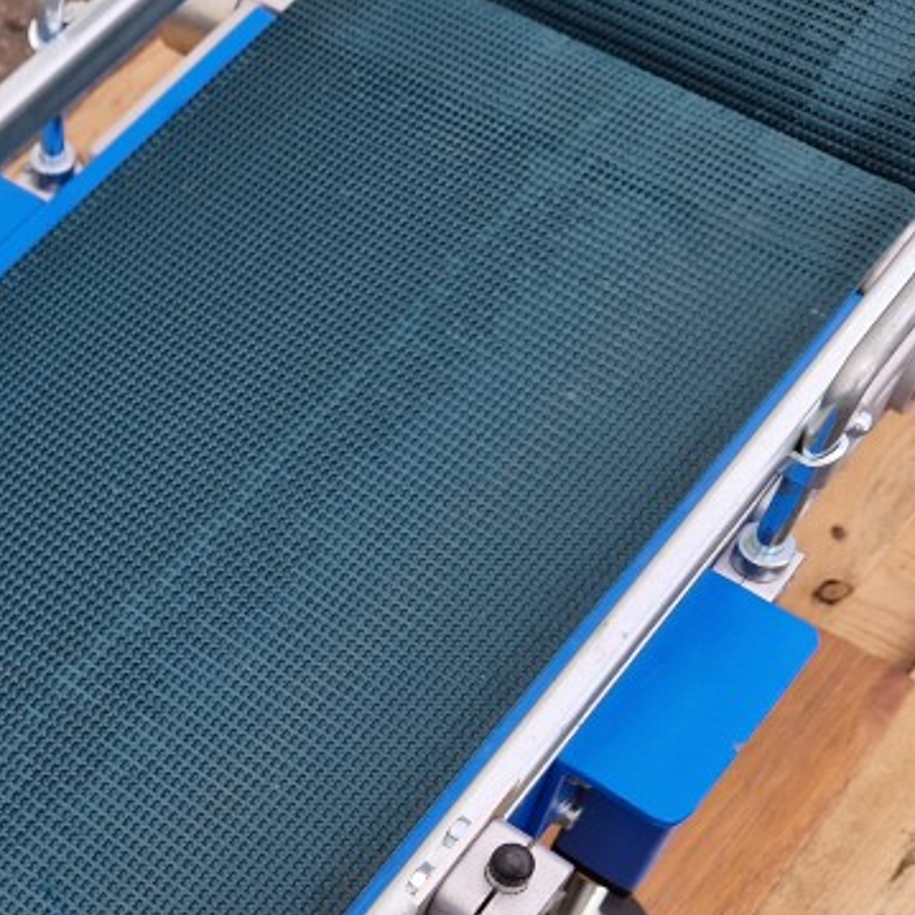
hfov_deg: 28.0
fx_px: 1735
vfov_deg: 28.7
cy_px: 770
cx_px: 28
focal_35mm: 58
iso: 50
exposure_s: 1/542
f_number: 1.8
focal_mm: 5.4
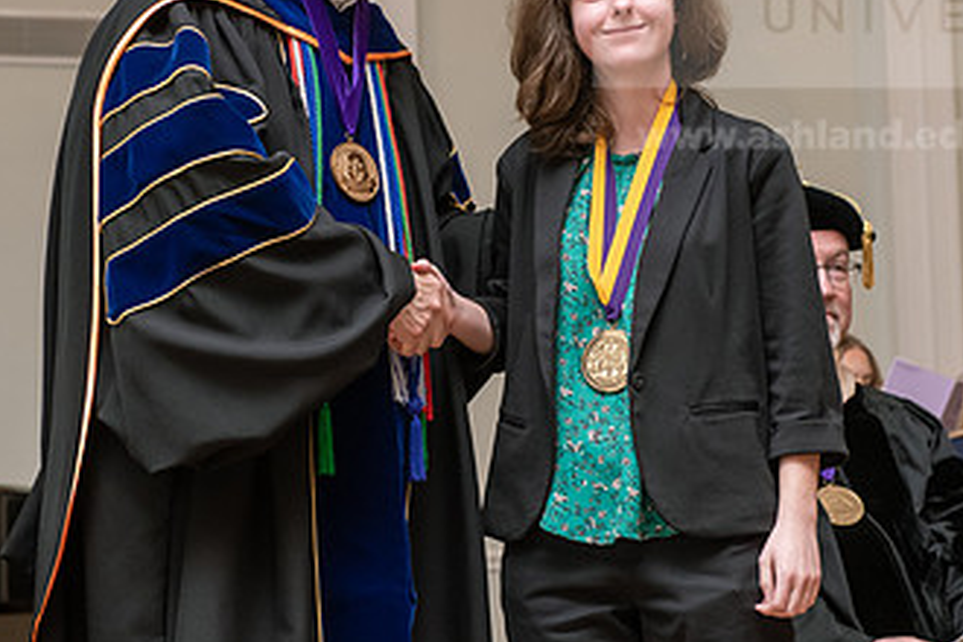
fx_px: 2916
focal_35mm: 109
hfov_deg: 18.8
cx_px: 505
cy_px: 197
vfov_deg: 12.5
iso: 1250
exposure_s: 1/200
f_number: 4.5
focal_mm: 62
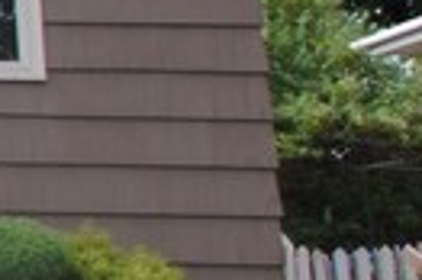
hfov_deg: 10.3
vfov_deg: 9.3
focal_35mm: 147
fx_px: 1721
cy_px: 195
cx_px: -818
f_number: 6.3
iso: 100
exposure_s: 1/160
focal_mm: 16
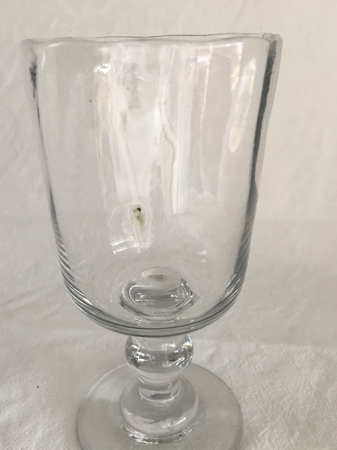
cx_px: 159
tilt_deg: -23.8
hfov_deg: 44.1
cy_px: 246
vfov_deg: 56.7
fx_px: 415
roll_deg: -1.1
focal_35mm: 32
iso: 32
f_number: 2.2
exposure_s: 1/17
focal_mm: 4.15
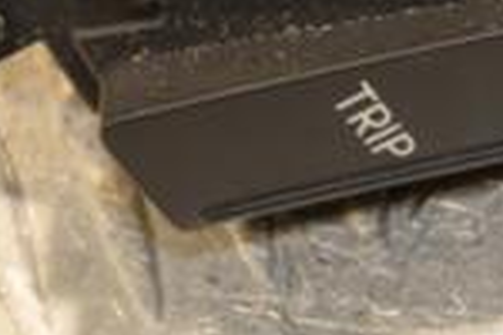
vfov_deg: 2.2
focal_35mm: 628
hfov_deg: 3.3
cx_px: 399
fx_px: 8774
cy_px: 74
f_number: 6.3
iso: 800
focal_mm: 105
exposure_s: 1/200
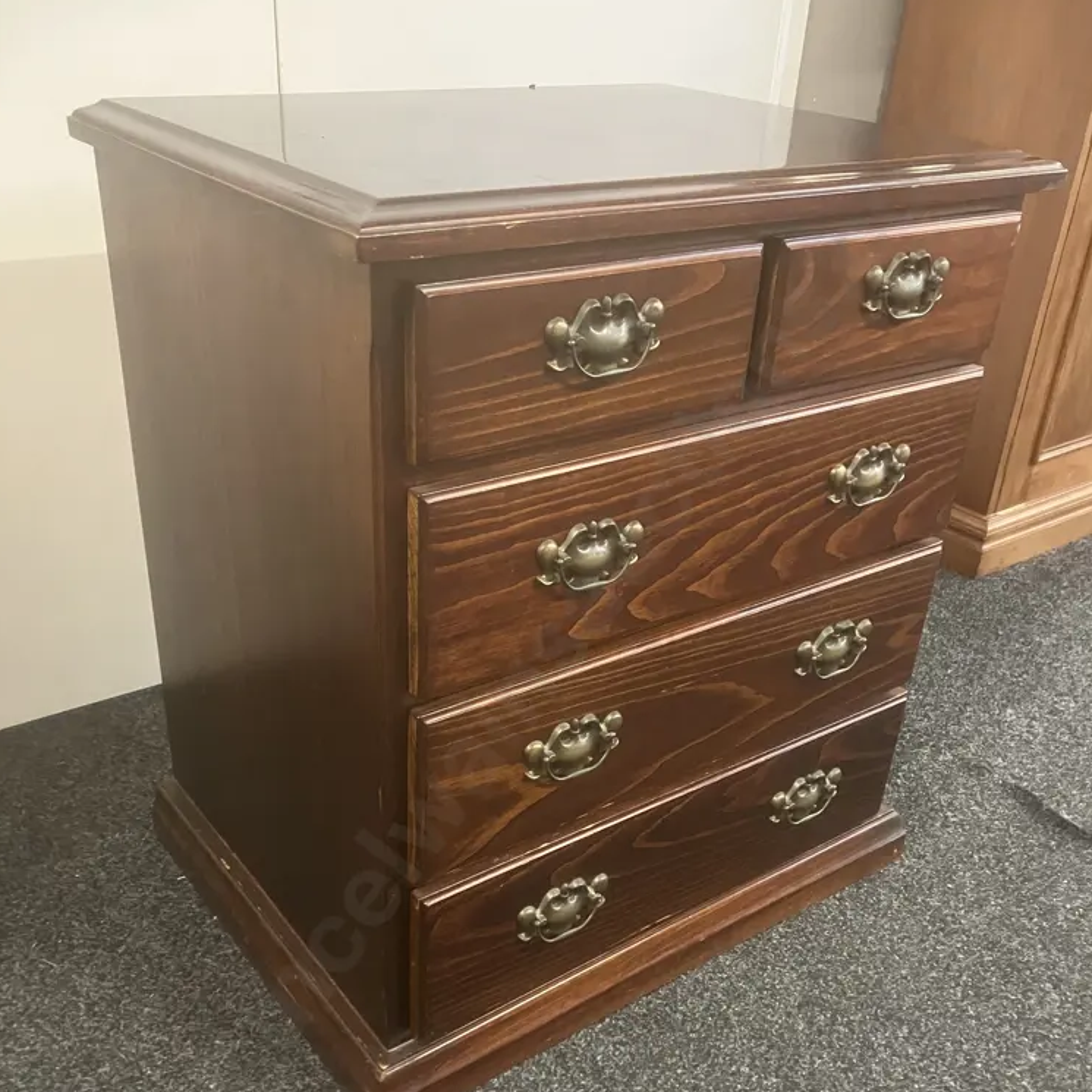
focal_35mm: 34
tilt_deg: -30.1
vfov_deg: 48.1
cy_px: 663
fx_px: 1213
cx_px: 547
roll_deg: -3.8
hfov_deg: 48.5
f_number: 1.8
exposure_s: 1/25
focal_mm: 3.99
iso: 500
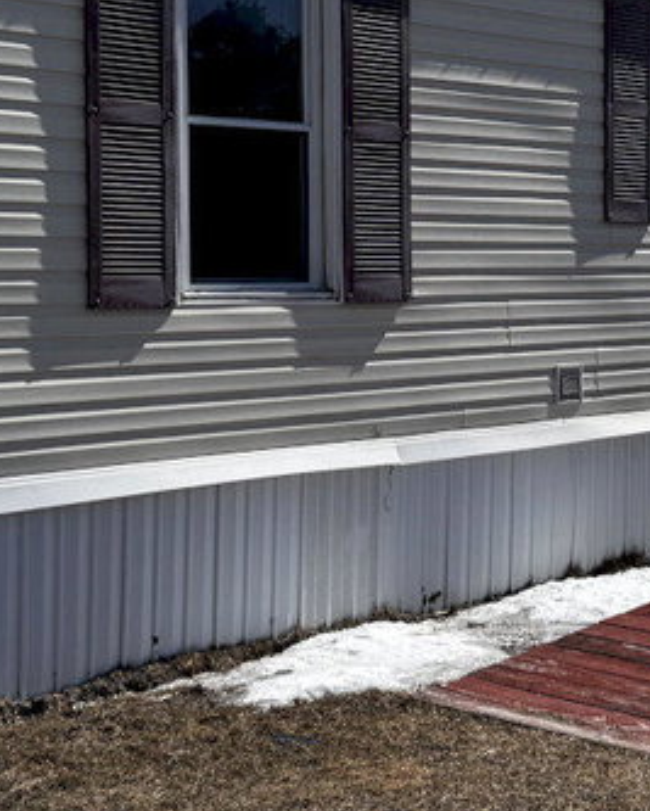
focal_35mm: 72
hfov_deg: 21.1
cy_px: 263
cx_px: 489
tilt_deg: -0.6
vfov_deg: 26.2
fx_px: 1729
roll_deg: +0.0
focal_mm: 6.76
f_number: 1.78
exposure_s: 1/6410
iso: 80
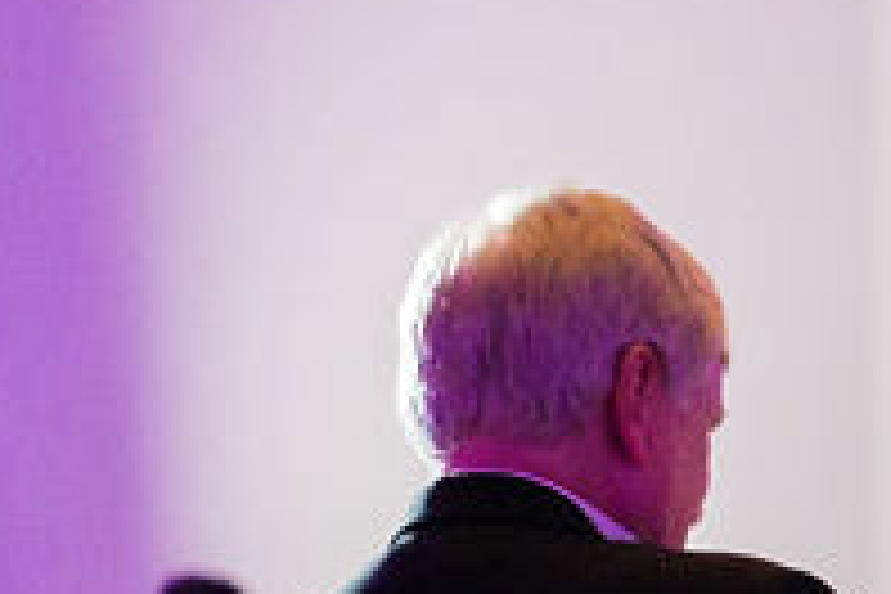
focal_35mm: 380
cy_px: 1089
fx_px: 9404
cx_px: 943
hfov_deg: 5.4
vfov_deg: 3.6
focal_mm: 70
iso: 4000
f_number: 2.8
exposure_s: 1/100
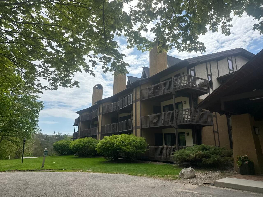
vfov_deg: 56.8
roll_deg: +0.6
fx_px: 182
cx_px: 132
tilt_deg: +15.2
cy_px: 98
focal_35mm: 24
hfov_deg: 71.6
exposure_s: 1/5525
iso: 80
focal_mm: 6.86
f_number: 1.78
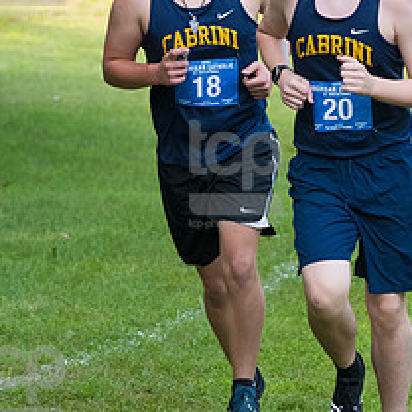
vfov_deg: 4.9
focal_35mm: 356
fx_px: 4794
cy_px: 173
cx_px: 236
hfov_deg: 4.9
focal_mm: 130
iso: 3200
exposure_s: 1/1600
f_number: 5
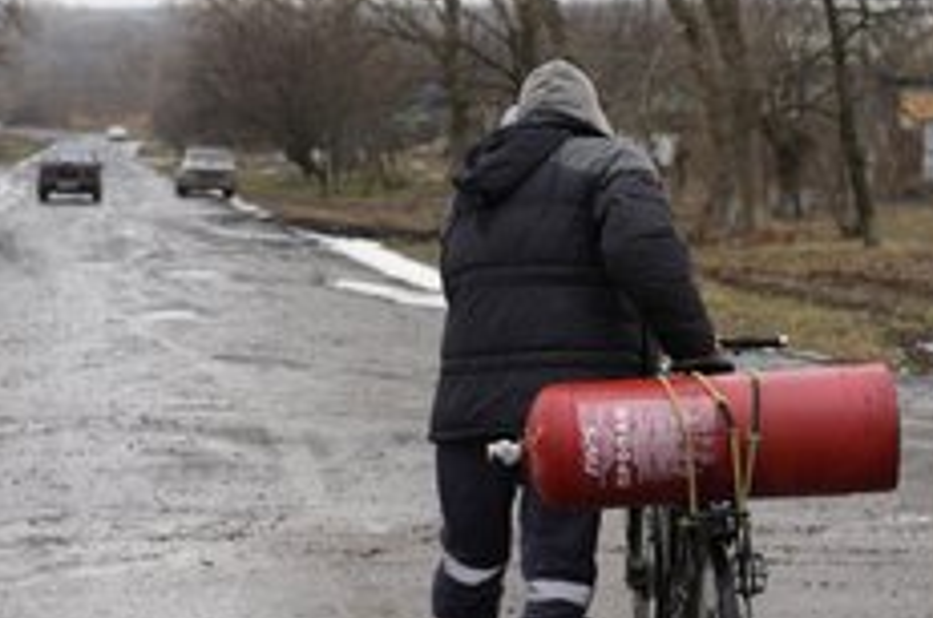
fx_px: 2871
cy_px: 473
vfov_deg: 12.2
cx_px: 509
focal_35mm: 111
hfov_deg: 18.5
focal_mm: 64
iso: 125
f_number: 4
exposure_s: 1/160
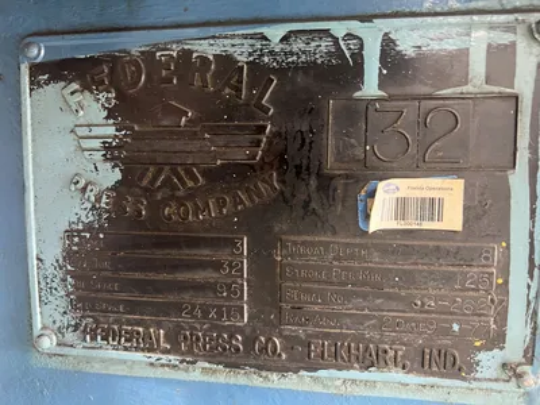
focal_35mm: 26
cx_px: 270
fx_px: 406
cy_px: 202
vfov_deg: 53.1
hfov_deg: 67.3
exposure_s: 1/40
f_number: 1.5
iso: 400
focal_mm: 5.7
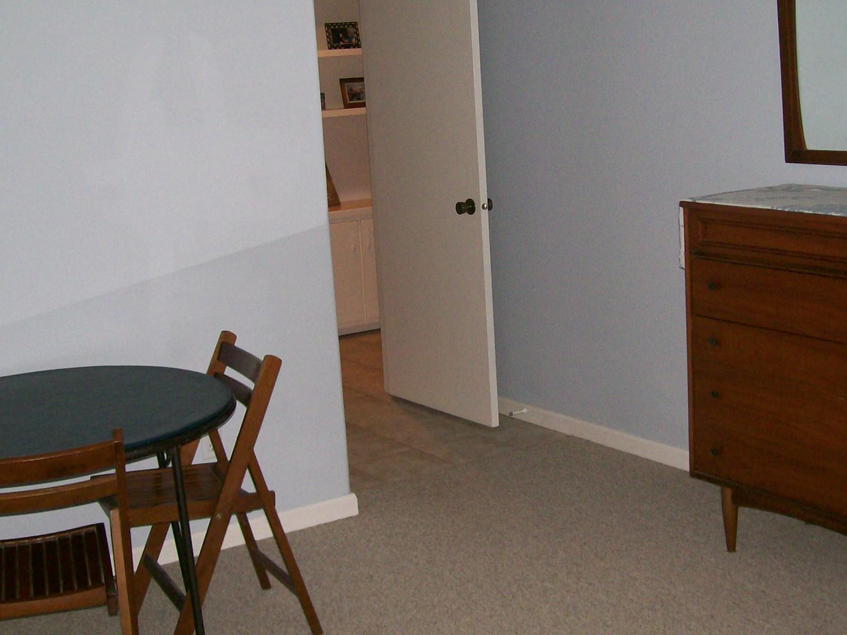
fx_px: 1272
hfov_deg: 36.8
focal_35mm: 52
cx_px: 468
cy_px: 281
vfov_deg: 28.0
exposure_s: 1/64
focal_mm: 6
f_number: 2.7
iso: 140
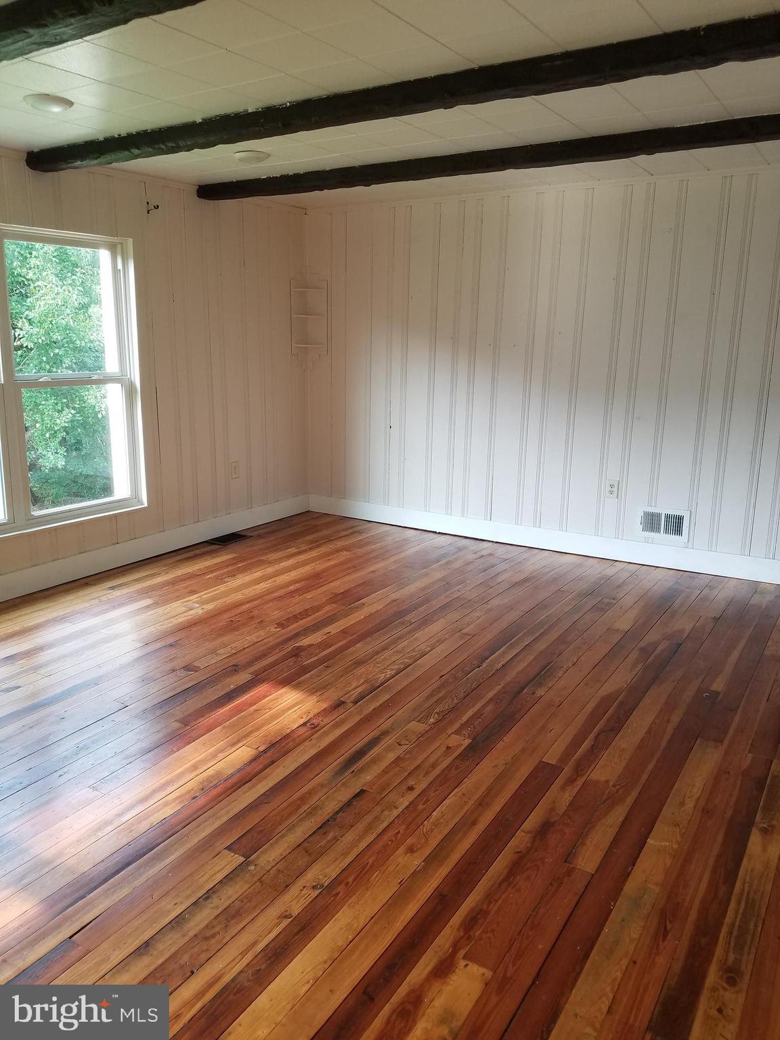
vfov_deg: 67.3
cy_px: 520
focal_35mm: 26
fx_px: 781
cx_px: 390
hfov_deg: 53.1
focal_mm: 4.2
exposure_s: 1/60
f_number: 1.7
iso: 64
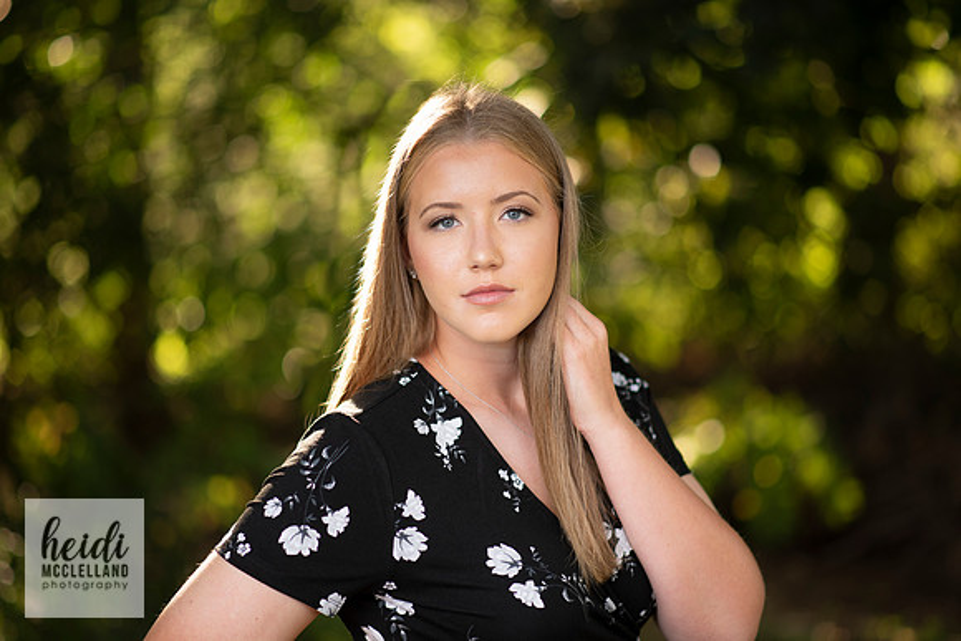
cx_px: 480
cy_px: 320
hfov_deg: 23.9
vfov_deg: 16.1
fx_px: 2269
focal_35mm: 85
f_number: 1.8
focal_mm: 85
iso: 125
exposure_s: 1/250
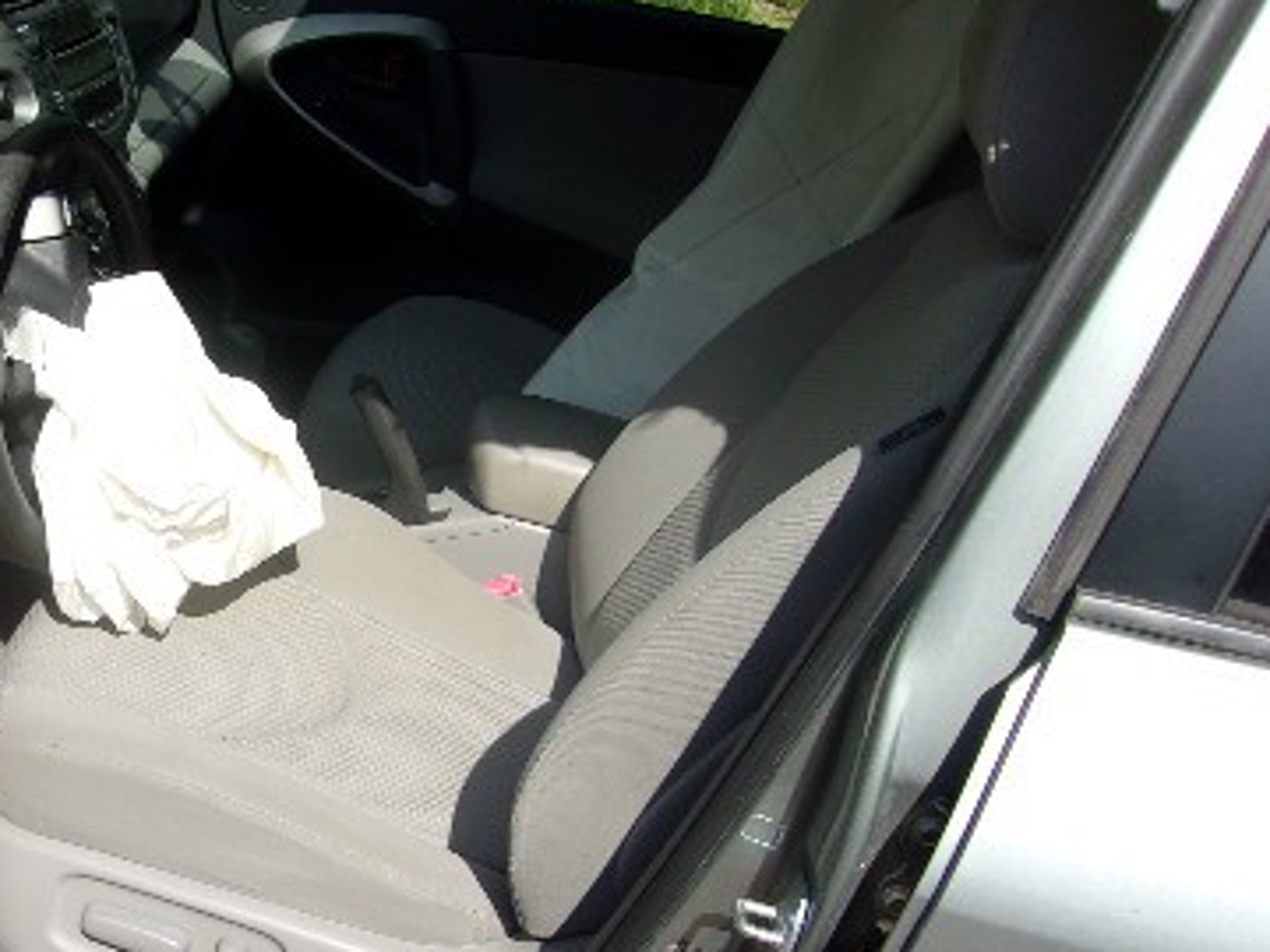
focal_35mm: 48
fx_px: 1761
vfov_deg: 30.2
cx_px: 349
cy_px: 539
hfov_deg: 38.8
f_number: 10.4
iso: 80
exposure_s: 1/75
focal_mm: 4.9
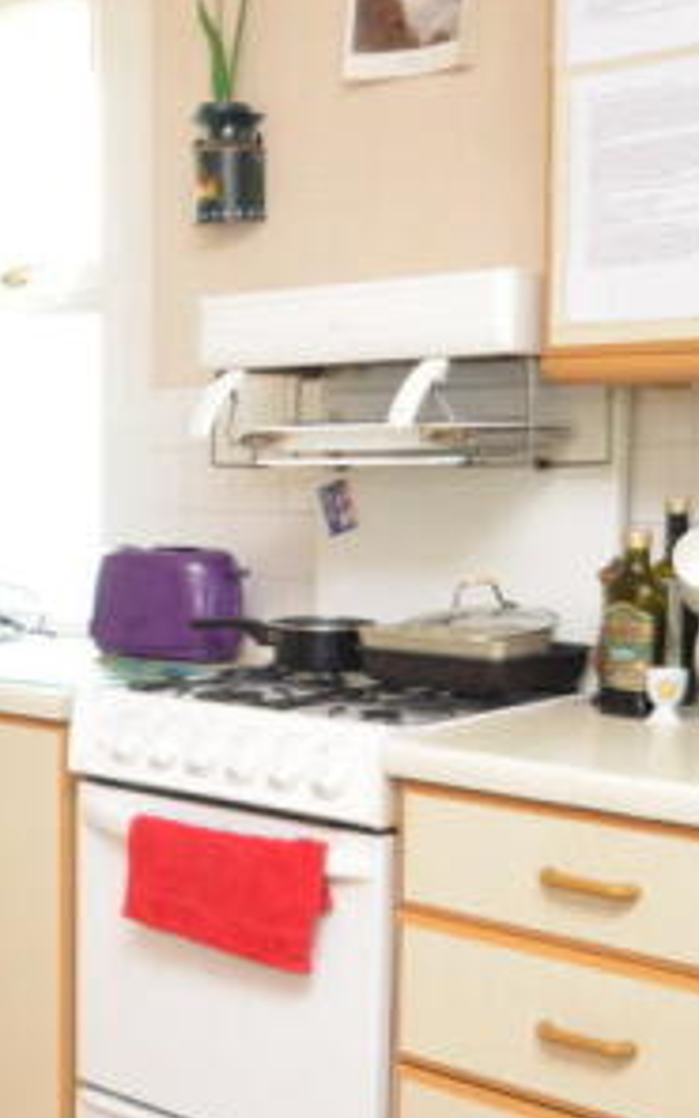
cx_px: -155
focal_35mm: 54
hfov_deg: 22.0
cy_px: 559
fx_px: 1646
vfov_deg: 37.5
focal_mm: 16
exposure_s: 1/60
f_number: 4
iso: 560
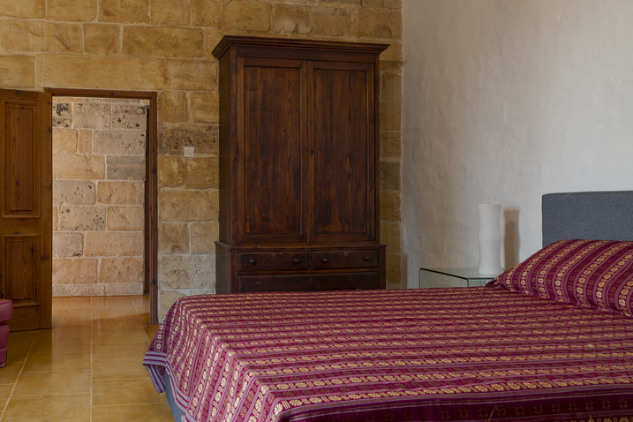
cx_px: 184
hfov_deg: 59.6
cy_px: 214
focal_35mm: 30
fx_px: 527
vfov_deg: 43.6
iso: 100
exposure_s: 1/1.67
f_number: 11
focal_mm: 21
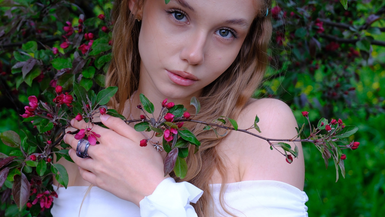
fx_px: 949
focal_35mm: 93
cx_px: 196
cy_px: 68
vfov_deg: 13.0
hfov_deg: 22.9
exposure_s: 1/80
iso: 320
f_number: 4.5
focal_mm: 43.2
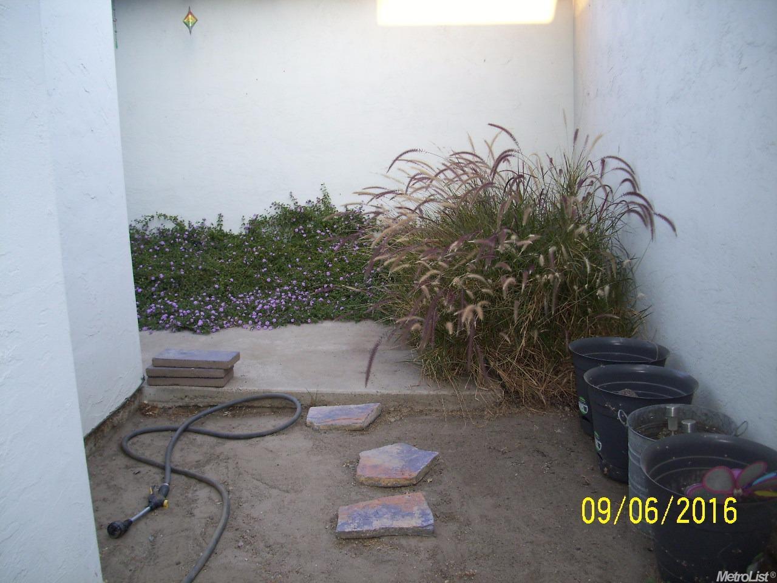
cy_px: 292
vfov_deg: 41.8
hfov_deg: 54.0
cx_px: 388
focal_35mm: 34
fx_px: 763
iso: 80
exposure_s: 1/50
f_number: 2.9
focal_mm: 5.7
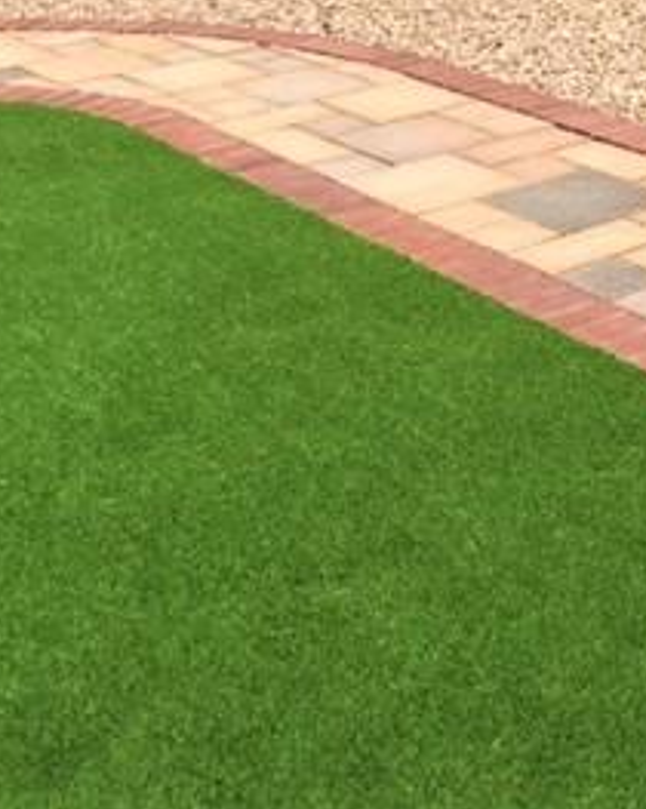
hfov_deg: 21.8
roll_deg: -0.2
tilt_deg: -14.4
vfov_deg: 26.6
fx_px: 1651
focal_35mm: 69
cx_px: 541
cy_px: 74
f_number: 2.2
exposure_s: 1/1799
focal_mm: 4.15
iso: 32
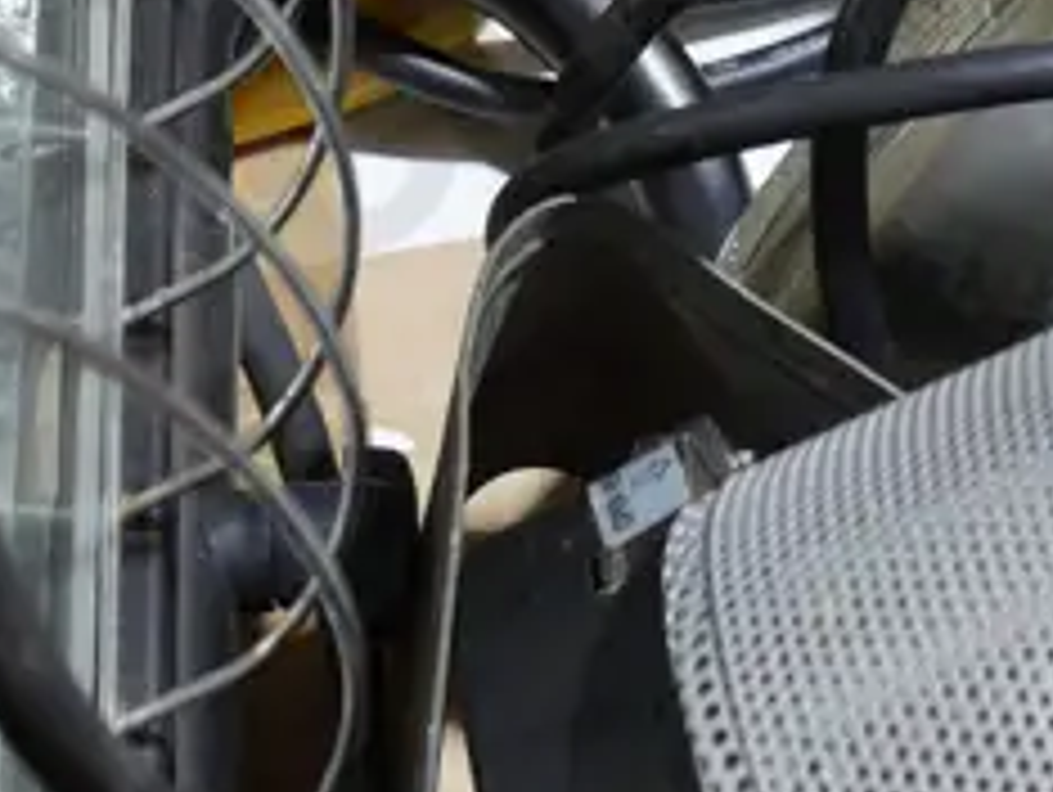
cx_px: 1062
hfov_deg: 13.9
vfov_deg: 10.3
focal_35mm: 140
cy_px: -394
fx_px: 4263
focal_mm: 16
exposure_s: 1/60
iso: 400
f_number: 3.6
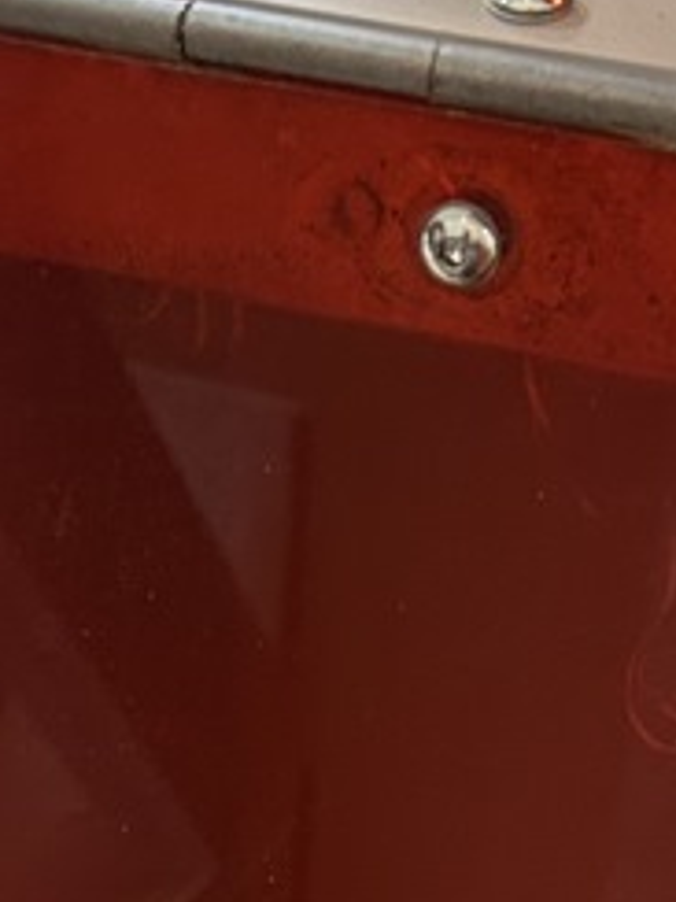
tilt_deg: -43.2
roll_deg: +0.1
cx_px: 429
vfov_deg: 16.6
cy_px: 965
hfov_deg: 12.9
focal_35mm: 115
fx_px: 2994
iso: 200
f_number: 1.5
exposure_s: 1/60
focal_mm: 5.7
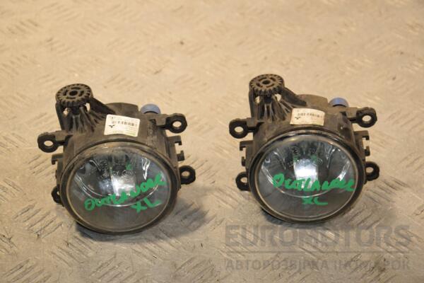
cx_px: 212
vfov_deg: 13.8
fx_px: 1166
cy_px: 142
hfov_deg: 20.6
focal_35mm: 99
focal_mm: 66
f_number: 6.3
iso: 800
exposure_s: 1/200
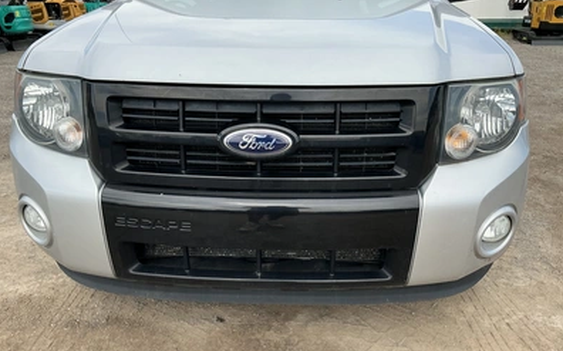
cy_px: 188
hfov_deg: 62.9
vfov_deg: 41.8
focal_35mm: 30
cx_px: 280
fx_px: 460
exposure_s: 1/739
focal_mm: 3
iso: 25
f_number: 1.8
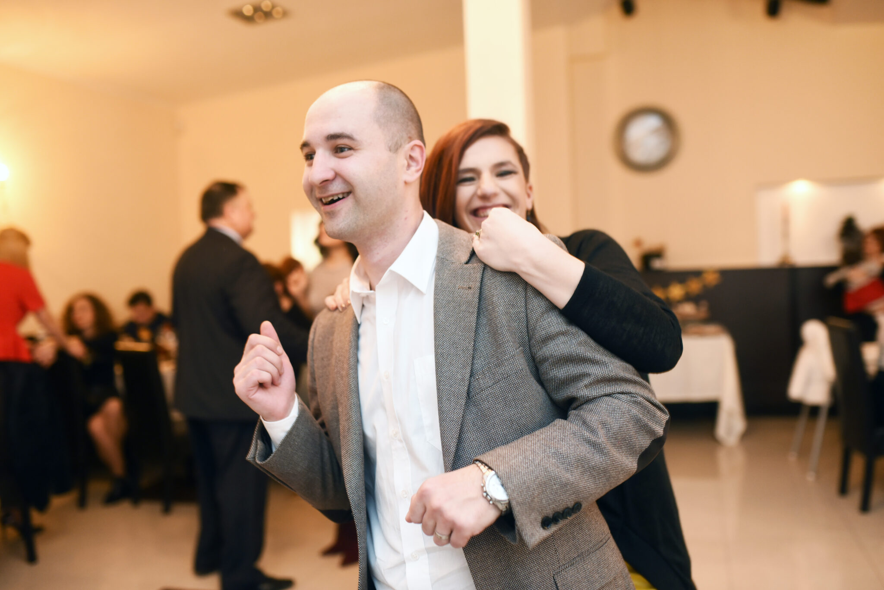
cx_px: 442
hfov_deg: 54.4
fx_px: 860
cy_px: 295
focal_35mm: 35
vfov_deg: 37.9
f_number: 2.2
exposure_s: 1/125
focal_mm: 35
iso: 1250
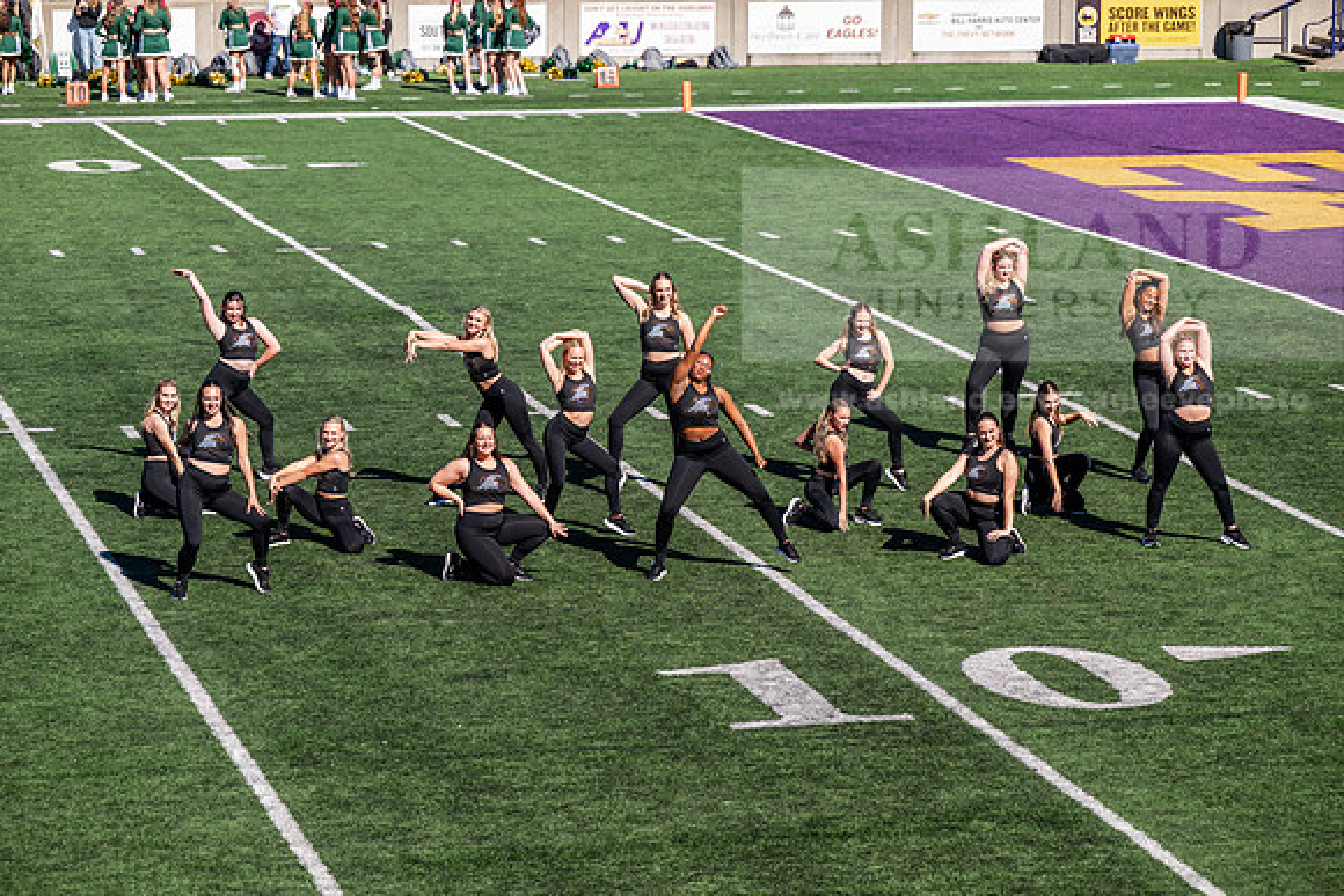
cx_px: 672
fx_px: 4481
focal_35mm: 120
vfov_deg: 11.4
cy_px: 448
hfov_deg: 17.1
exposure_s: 1/1000
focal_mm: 120
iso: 160
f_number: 4.5
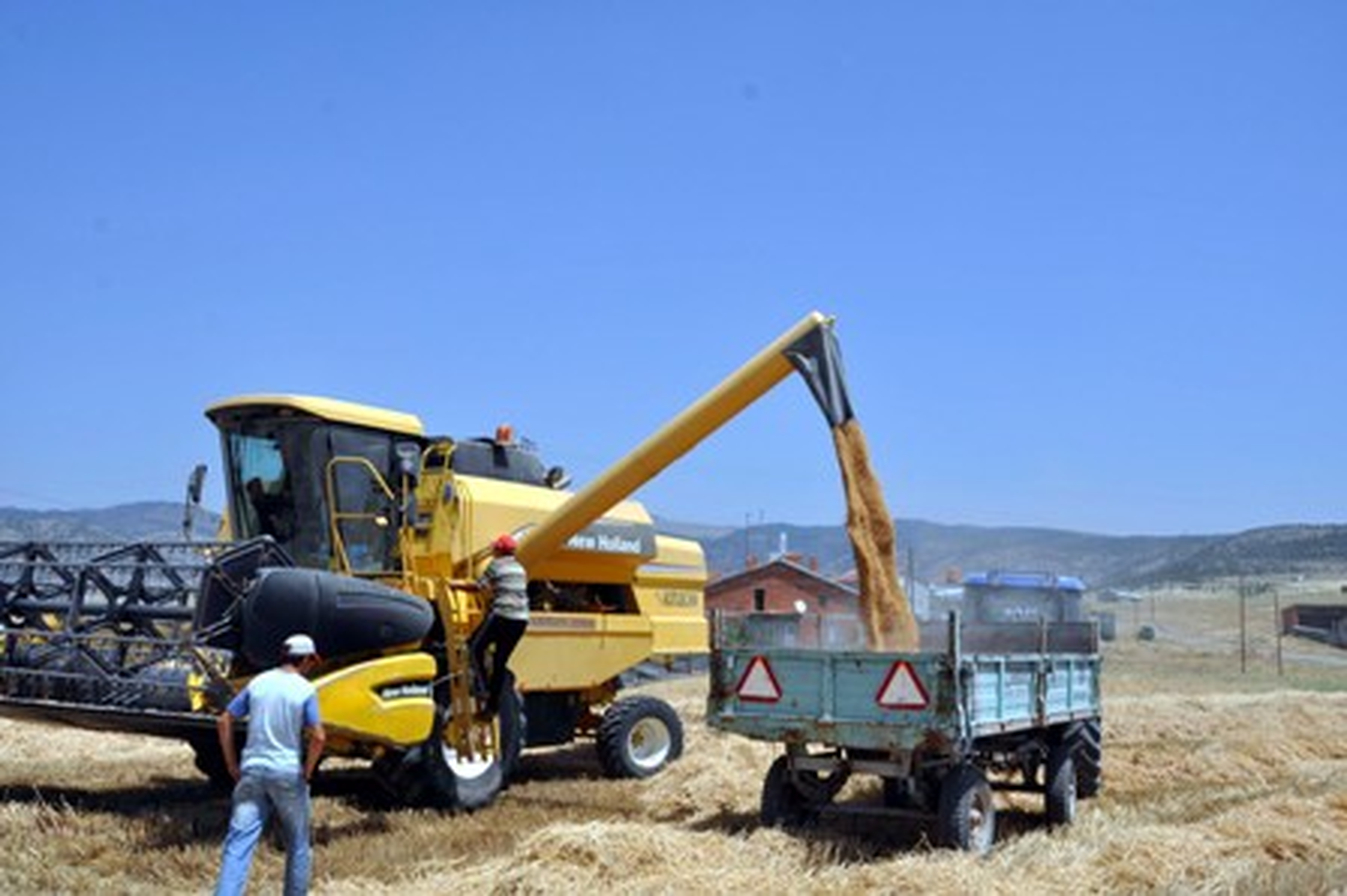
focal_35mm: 33
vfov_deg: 39.9
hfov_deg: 57.3
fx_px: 1234
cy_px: 448
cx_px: 674
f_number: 11
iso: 200
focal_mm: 22
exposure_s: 1/500
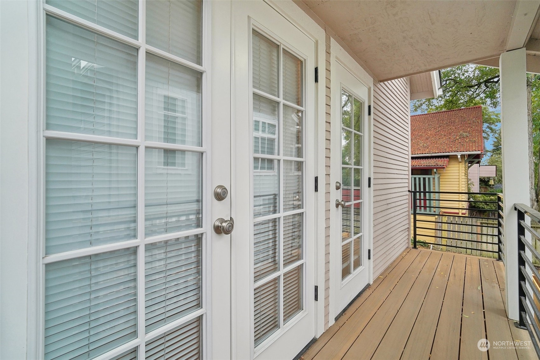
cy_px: 180
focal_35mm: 16
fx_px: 240
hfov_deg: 96.7
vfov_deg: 73.7
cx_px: 270
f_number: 8
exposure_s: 1/80
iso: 800
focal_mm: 16
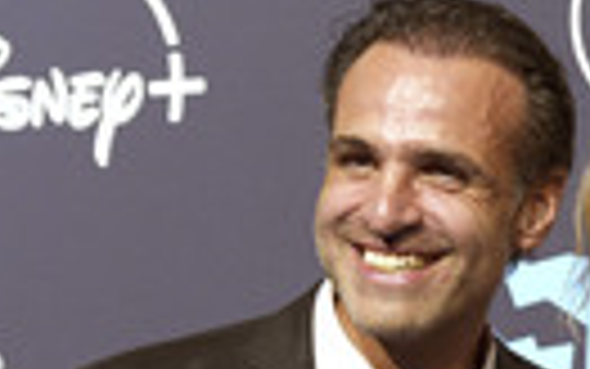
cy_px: 526
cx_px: 754
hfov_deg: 8.4
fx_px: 3941
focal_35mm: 245
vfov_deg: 5.3
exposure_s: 1/250
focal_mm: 70
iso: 800
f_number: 4
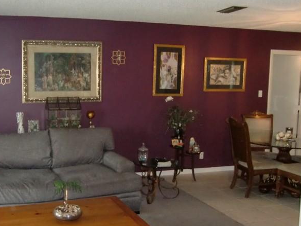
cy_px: 131
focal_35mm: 42
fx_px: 365
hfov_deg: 43.9
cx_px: 93
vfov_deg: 34.3
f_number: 3.2
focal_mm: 4.3
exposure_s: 1/40
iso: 400
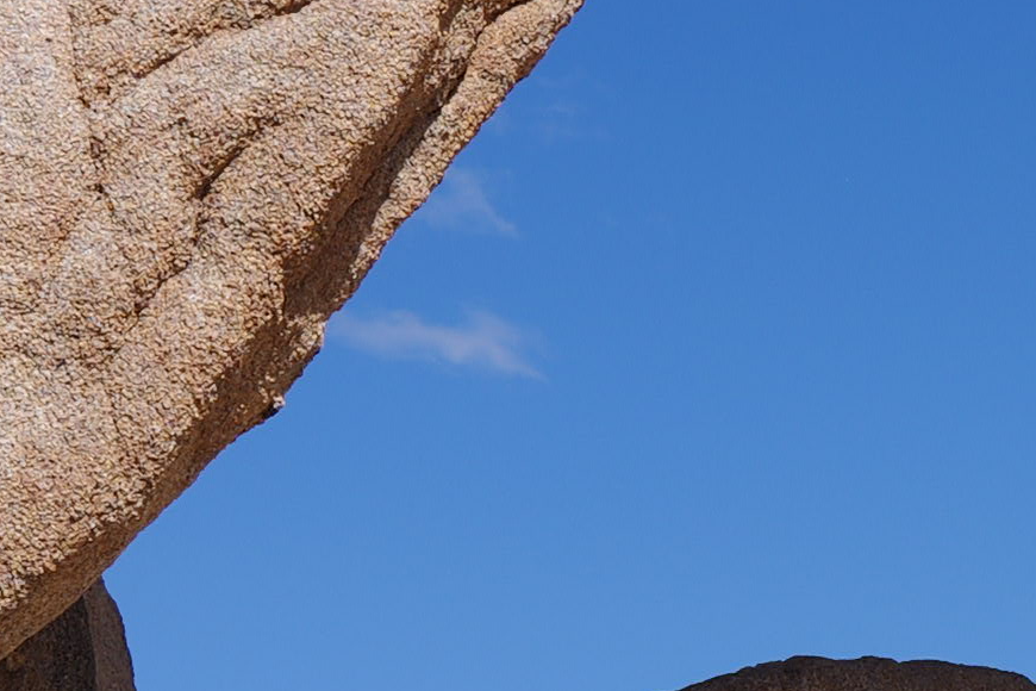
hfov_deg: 10.4
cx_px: 1463
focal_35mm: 193
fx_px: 5554
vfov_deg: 7.1
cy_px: 746
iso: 100
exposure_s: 1/400
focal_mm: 28
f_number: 8
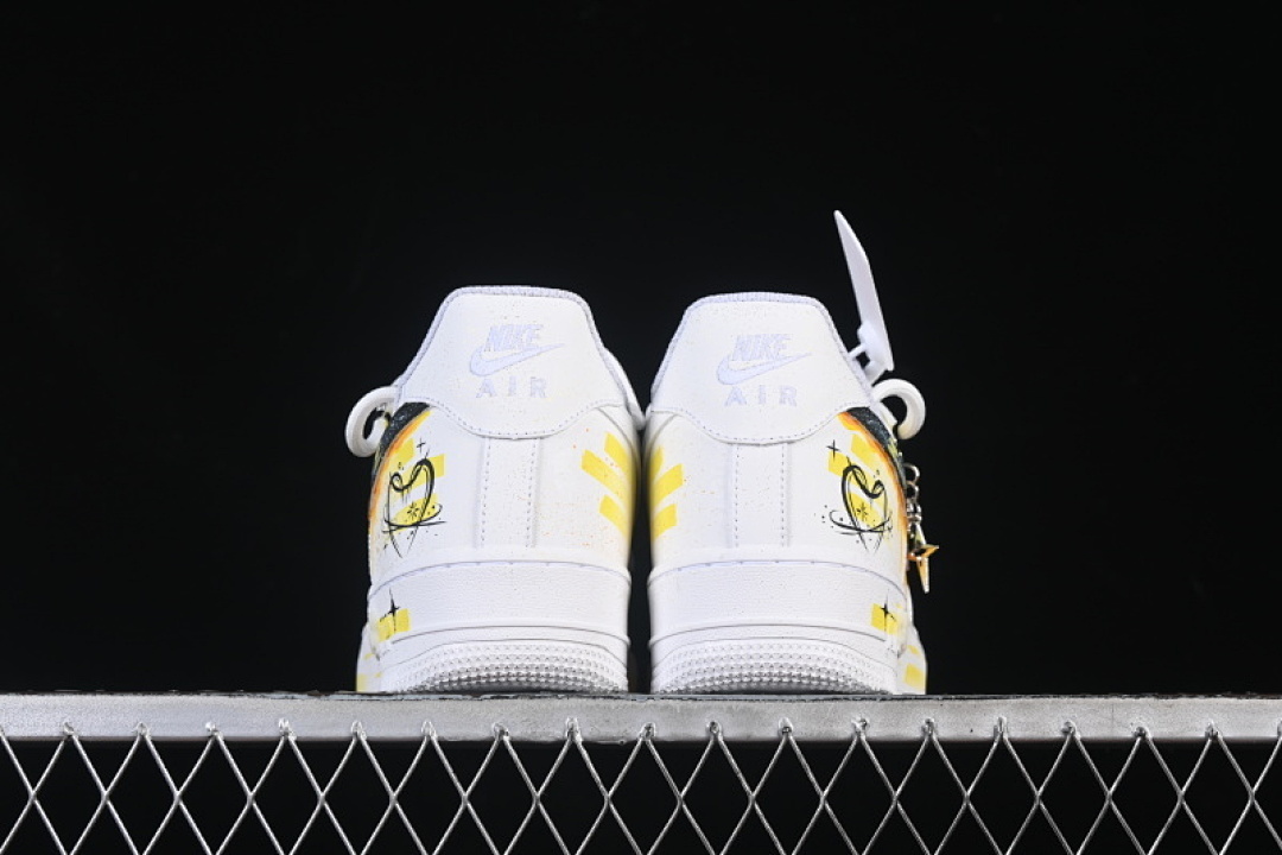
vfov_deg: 18.2
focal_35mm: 75
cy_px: 428
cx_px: 641
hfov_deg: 27.0
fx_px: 2671
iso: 160
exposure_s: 1/80
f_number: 8
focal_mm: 50
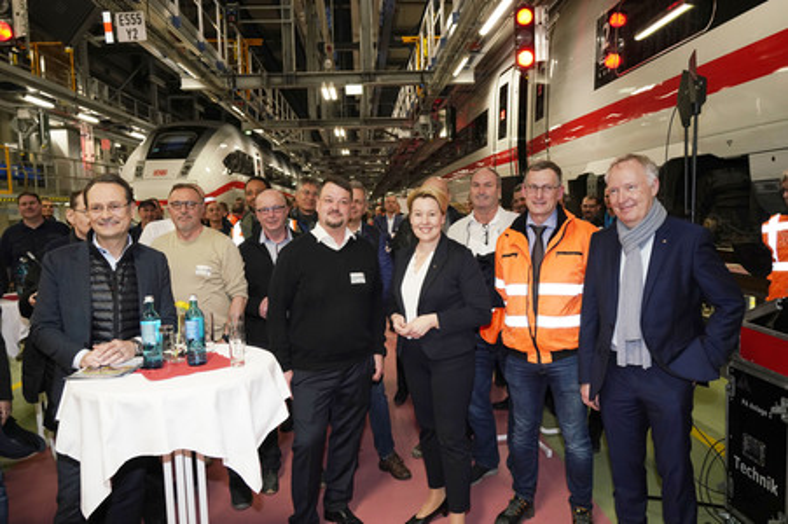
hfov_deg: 65.5
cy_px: 262
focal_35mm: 28
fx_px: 612
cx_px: 394
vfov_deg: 46.3
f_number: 6.3
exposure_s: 1/80
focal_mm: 28
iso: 1250
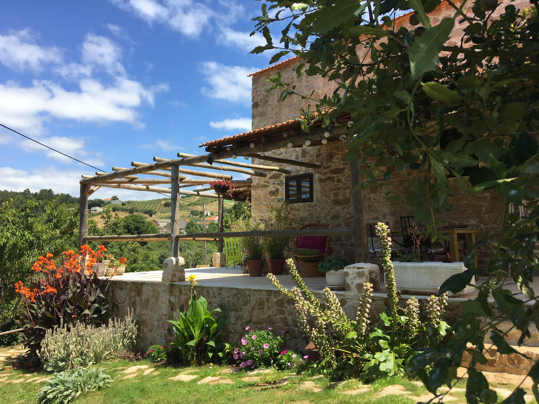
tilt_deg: +5.4
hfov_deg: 61.7
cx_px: 270
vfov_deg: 48.2
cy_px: 202
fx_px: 452
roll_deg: -0.3
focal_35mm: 29
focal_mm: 4.15
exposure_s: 1/1304
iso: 25
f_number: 2.2
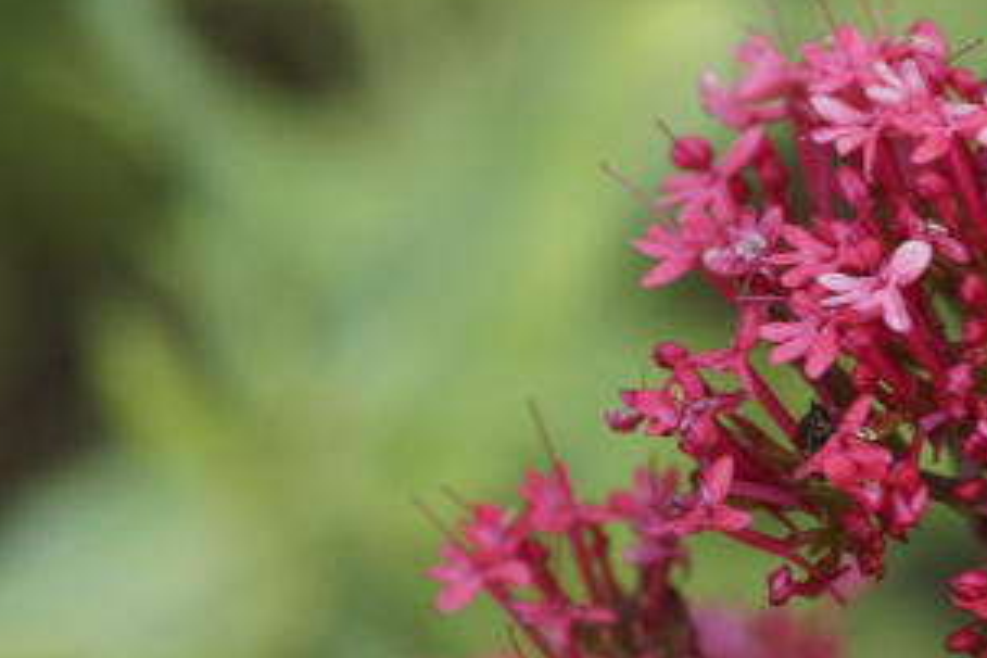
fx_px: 10856
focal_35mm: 396
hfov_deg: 5.2
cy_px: 487
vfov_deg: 3.5
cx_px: 1248
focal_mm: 100
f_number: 4.5
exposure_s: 1/320
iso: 100
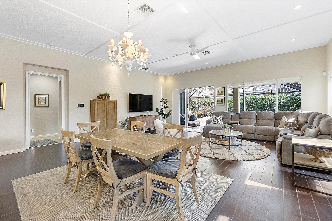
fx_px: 138
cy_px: 110
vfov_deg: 77.3
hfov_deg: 100.4
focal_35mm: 15
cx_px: 166
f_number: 4
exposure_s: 1/30
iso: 400
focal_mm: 10
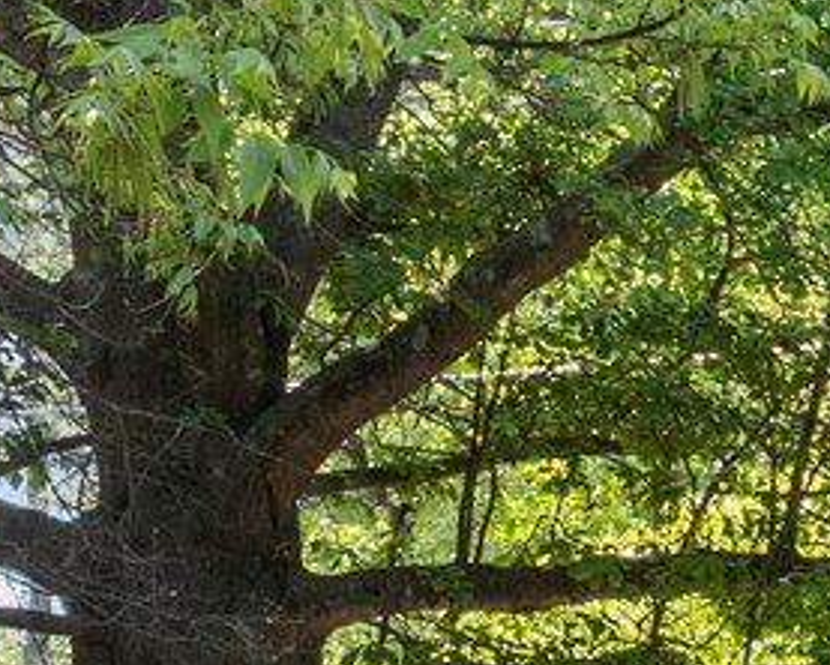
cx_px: 2739
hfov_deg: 8.1
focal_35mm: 194
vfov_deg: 7.6
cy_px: 1333
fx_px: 4769
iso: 100
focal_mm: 10.26
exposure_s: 1/160
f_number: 4.5
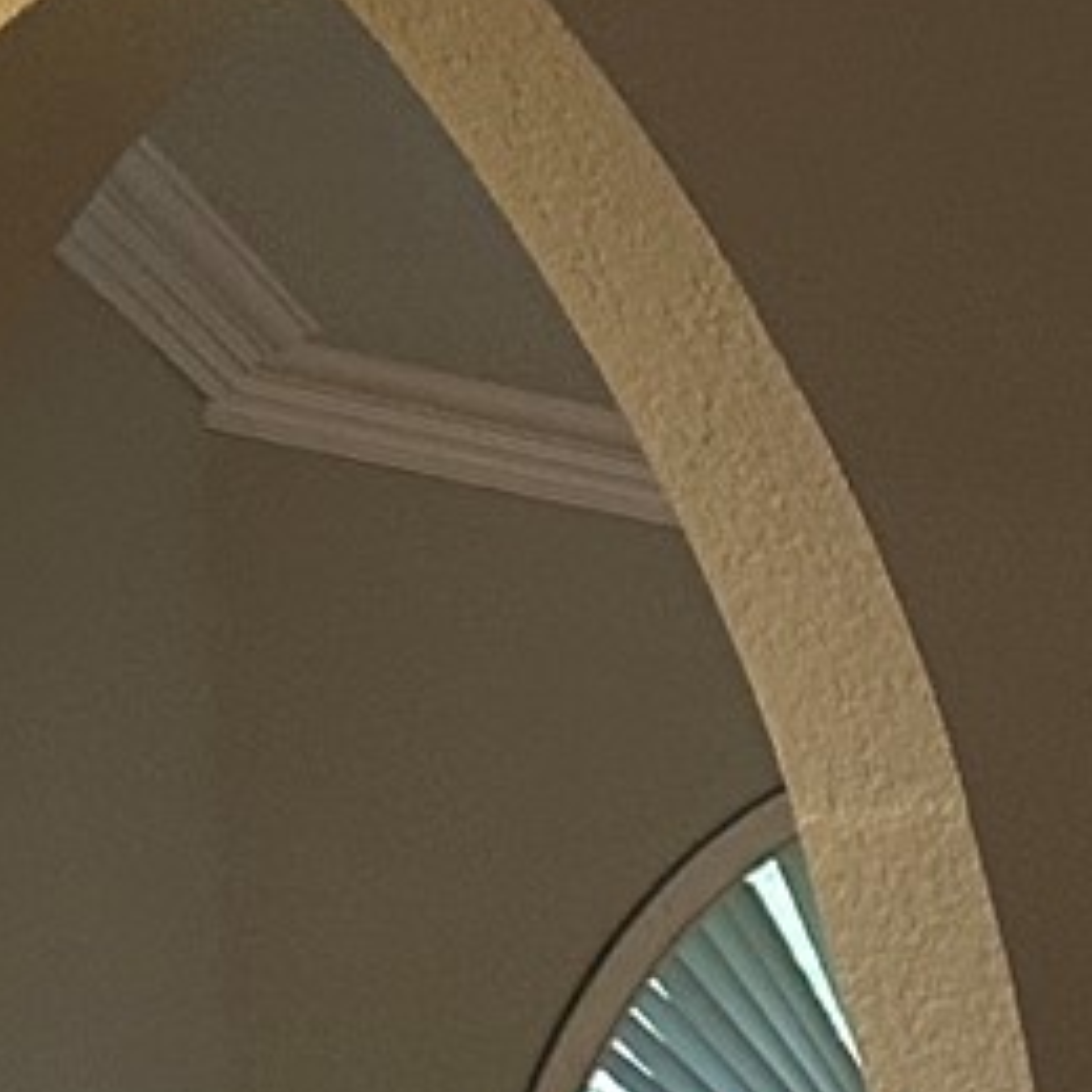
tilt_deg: -8.9
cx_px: 2541
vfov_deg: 9.3
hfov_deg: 9.4
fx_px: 5960
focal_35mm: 167
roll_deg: -2.5
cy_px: 2701
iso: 400
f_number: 1.78
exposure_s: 1/60
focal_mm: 6.86
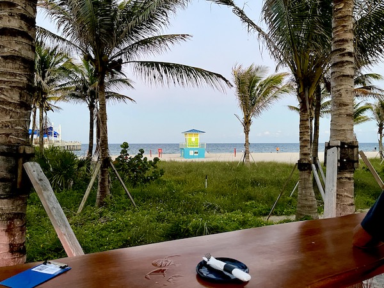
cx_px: 192
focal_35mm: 26
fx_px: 288
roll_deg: +0.4
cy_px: 144
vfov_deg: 53.1
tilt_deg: -1.1
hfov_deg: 67.3
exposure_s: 1/60
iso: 500
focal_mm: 5.1
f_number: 1.6
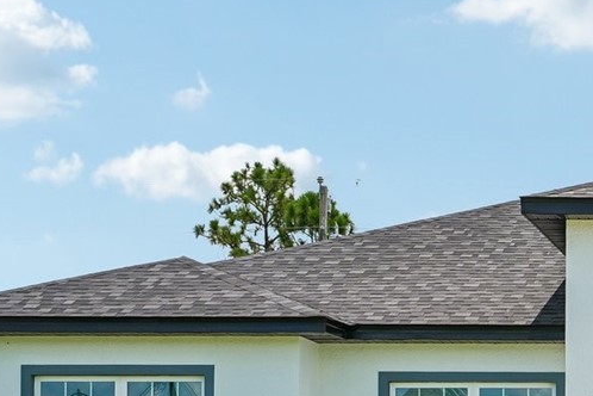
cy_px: 414
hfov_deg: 17.5
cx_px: 784
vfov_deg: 12.4
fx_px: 1795
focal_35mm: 109
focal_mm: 32
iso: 50
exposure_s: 1/200
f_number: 8
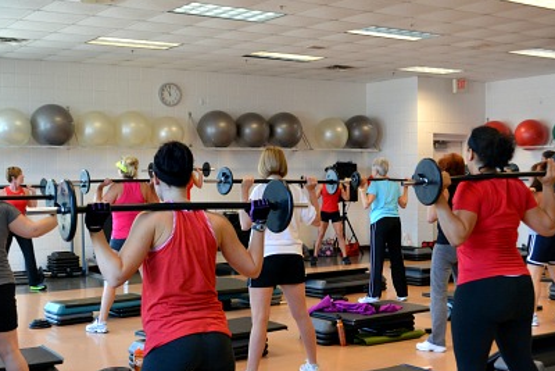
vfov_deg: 25.0
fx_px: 833
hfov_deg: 36.9
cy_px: 228
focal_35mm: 54
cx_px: 290
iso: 800
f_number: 4
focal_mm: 24
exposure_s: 1/60
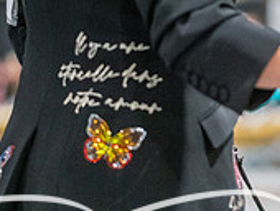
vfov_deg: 4.3
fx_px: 2811
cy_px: 133
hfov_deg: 5.7
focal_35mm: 347
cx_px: 328
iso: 6400
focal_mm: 106
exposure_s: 1/250
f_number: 2.8
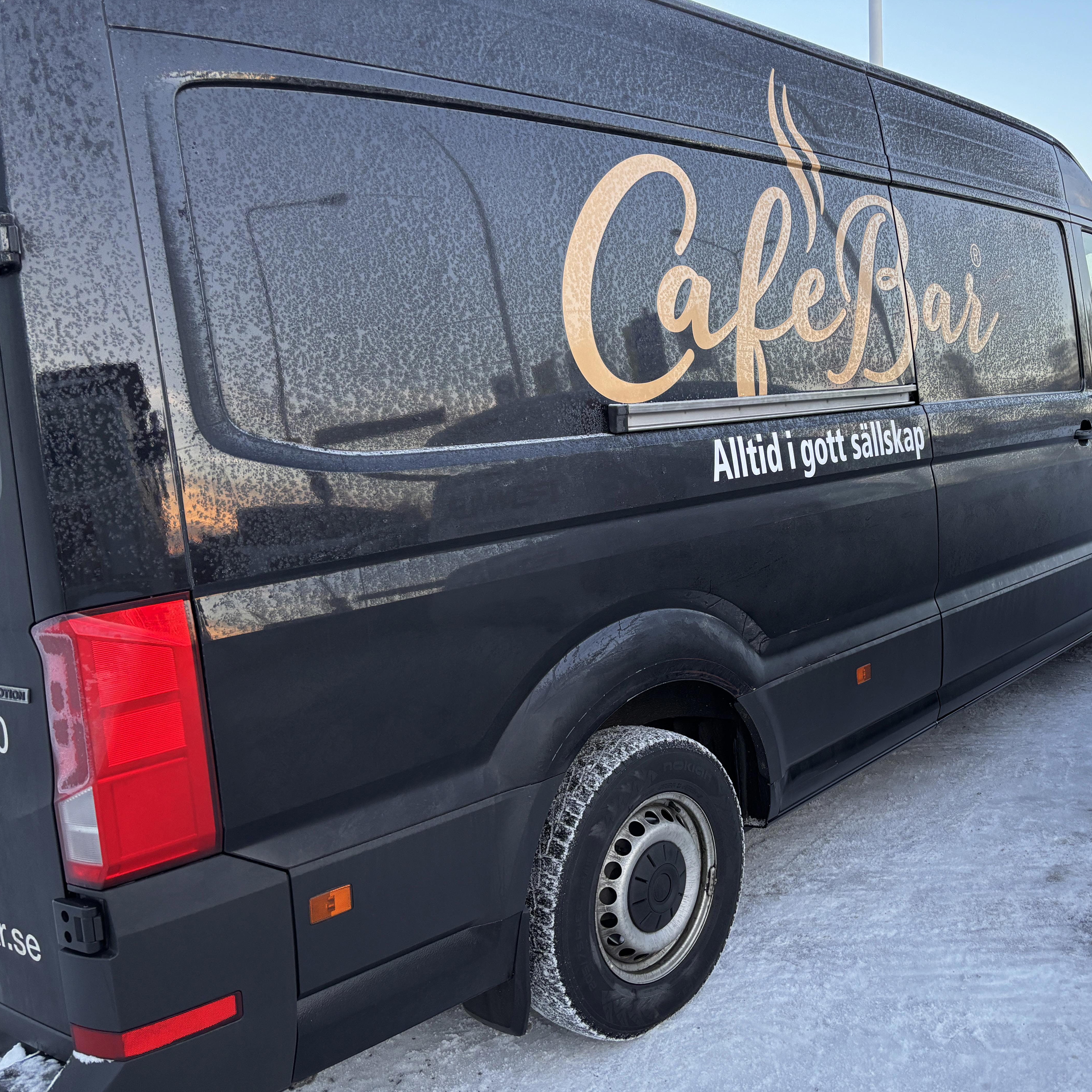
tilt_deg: -7.0
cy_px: 549
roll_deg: +3.9
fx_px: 1106
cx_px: 689
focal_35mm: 31
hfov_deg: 51.9
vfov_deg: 52.5
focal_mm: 5.96
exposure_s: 1/121
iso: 125
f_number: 1.6
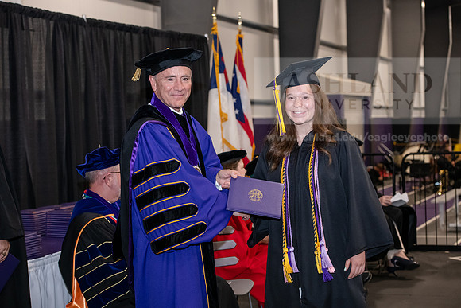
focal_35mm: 70
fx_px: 897
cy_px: 154
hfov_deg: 28.8
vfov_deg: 19.5
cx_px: 230
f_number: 5
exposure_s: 1/200
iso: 2500
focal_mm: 70
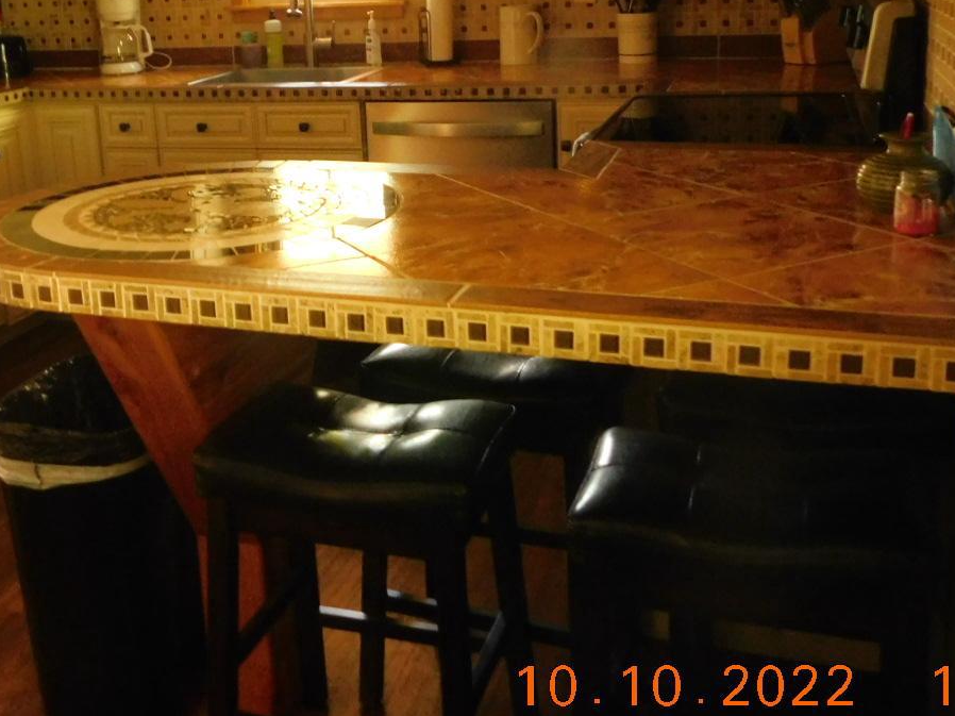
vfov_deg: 34.4
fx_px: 1131
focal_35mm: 41
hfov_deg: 45.4
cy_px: 182
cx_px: 353
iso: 640
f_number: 3
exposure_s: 1/8
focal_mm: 4
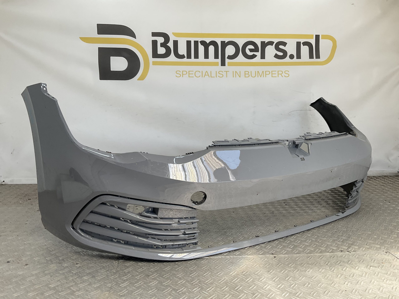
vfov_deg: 48.2
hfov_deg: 61.7
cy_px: 150
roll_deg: -0.7
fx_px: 334
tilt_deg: -9.3
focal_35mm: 29
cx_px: 200
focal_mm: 3
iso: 16
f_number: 1.8
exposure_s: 1/292
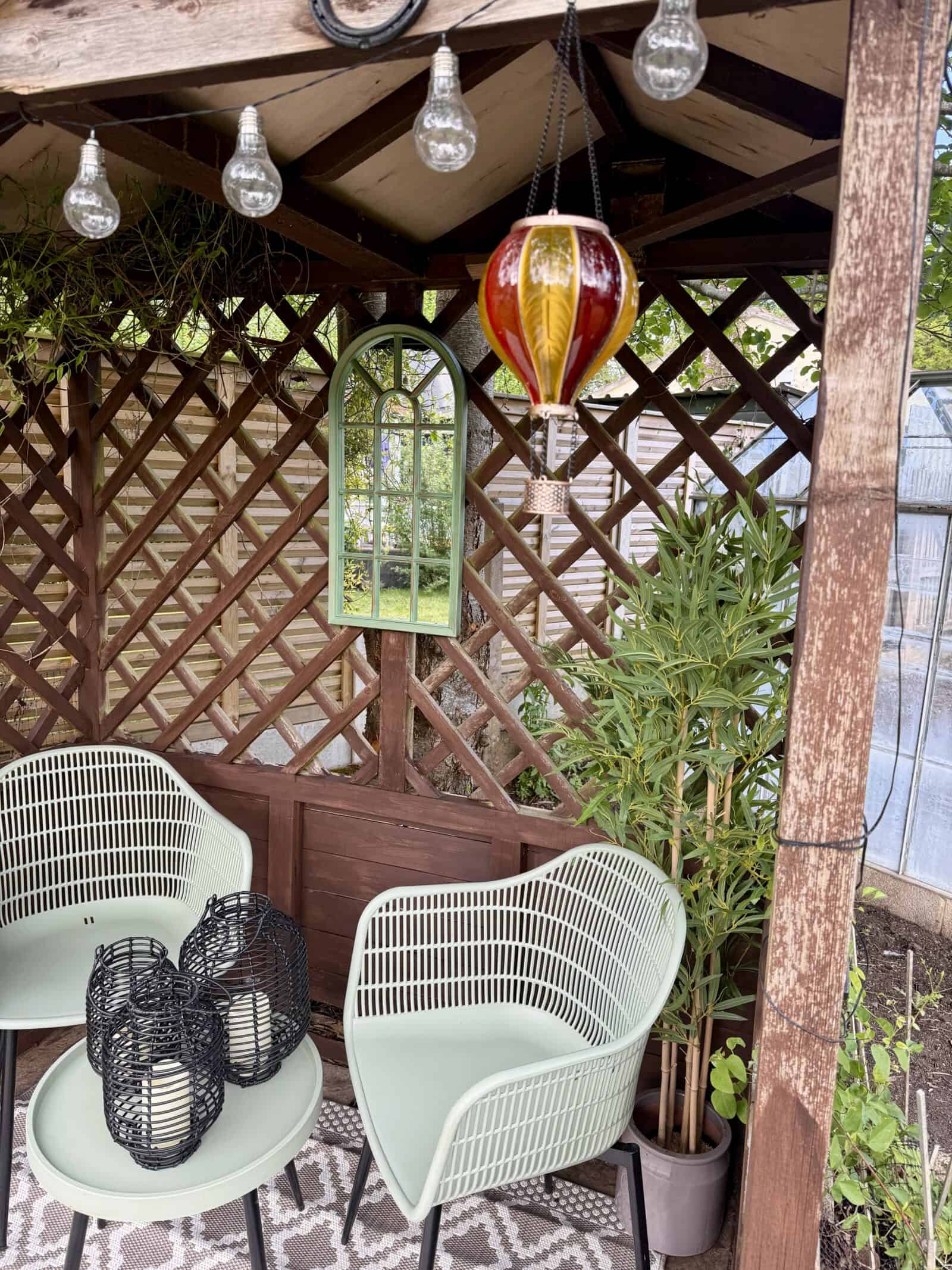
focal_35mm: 24
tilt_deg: -10.0
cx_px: 476
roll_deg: -2.7
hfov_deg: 56.8
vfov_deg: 71.6
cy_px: 635
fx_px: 880
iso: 64
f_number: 1.78
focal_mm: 6.76
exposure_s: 1/262
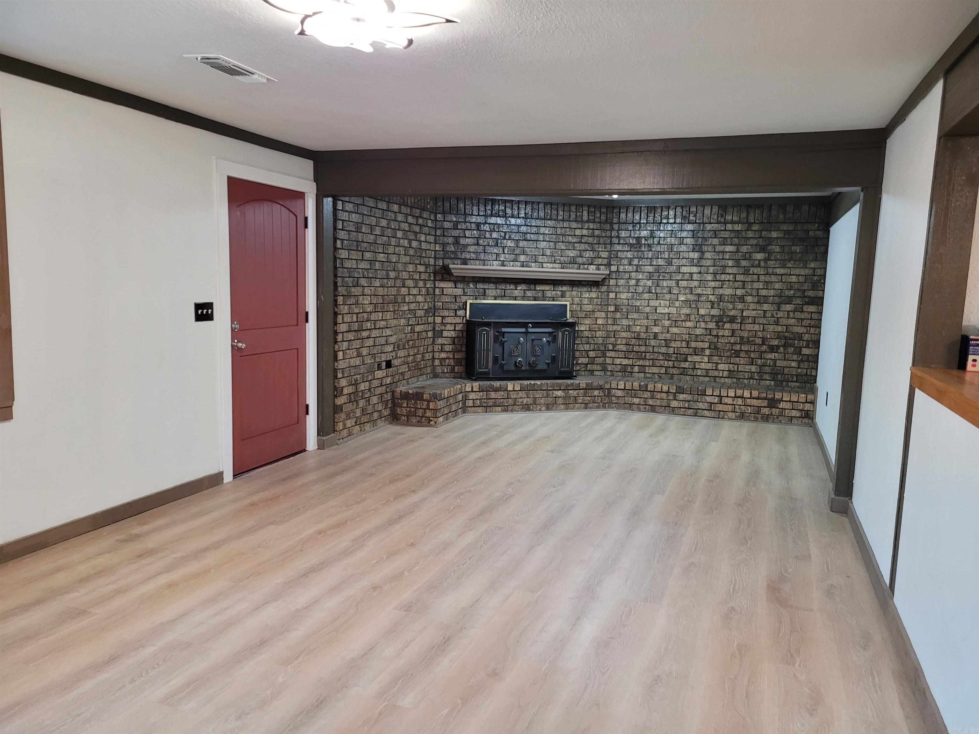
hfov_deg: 67.3
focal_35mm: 26
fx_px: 735
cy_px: 367
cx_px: 490
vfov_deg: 53.1
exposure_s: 1/40
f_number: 1.8
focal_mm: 5.4
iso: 320
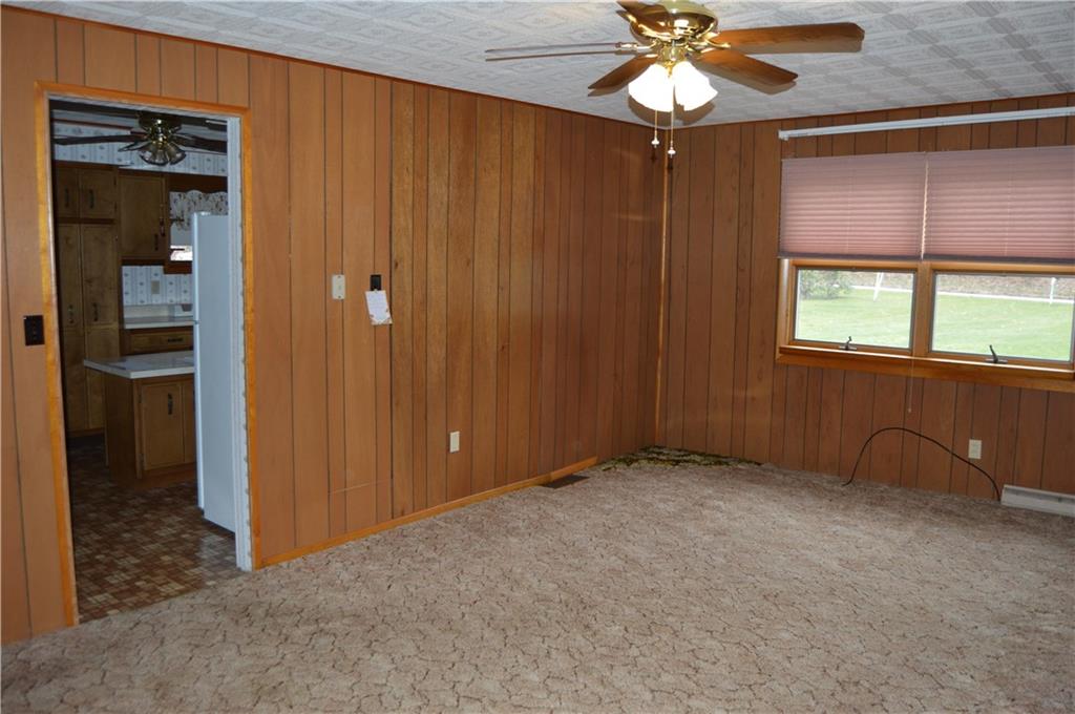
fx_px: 805
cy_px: 357
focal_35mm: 27
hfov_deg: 67.4
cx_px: 538
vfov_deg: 47.8
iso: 400
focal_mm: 18
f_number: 4
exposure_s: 1/80
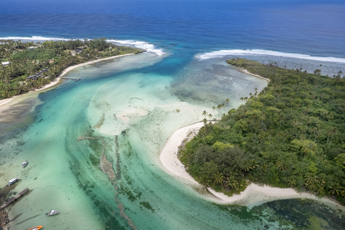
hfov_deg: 73.6
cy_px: 115
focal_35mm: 24
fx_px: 230
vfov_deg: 53.2
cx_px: 157
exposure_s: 1/3000
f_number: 2.8
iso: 120
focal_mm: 8.38
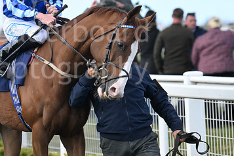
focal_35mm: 325
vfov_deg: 4.2
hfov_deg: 6.3
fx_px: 2112
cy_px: 37
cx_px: 65
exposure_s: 1/1000
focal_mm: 200
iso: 400
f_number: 4.5
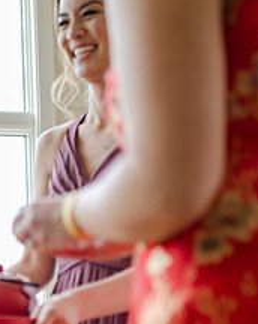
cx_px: -100
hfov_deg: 15.9
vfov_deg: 21.0
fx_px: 861
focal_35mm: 90
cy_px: 260
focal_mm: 35
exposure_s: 1/1000
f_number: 1.4
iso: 100
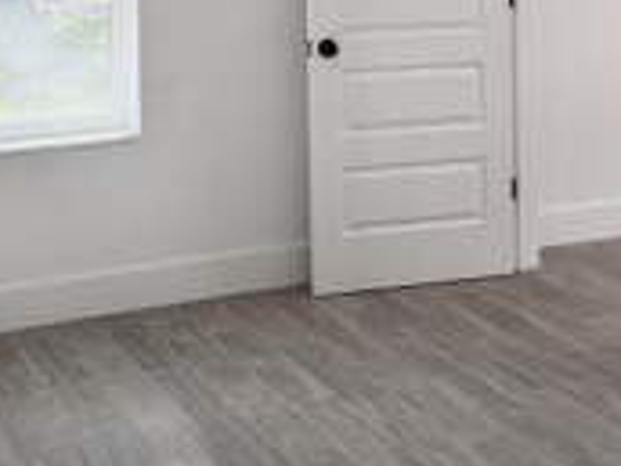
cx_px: 199
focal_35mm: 67
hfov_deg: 28.7
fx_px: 1202
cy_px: -89
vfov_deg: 20.5
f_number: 1.78
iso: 125
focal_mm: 6.76
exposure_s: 1/205
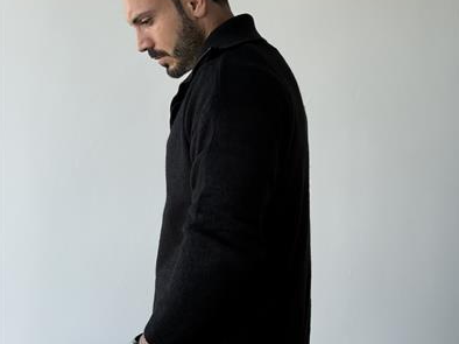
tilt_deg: +1.1
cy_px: 171
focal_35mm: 65
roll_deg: +0.1
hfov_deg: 29.8
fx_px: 861
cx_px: 230
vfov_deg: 22.6
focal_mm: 6.76
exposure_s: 1/275
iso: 64
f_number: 1.78
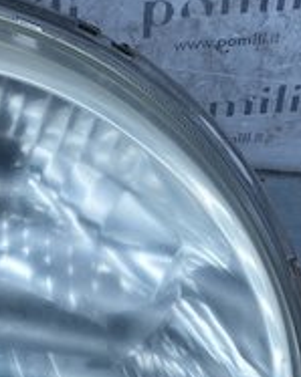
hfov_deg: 17.4
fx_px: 971
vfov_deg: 21.3
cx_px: 42
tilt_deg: -49.3
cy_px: 375
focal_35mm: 87
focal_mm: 4.25
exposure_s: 1/1147
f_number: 1.8
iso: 32
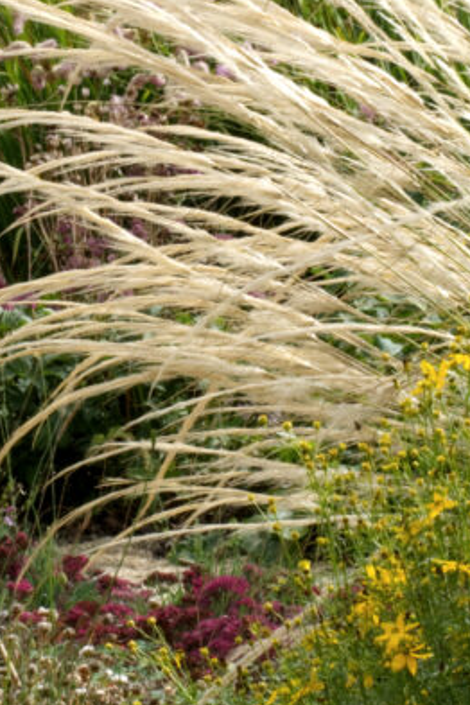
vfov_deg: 4.4
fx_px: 9184
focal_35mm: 469
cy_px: 515
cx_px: 478
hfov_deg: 2.9
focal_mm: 80
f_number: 18
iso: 400
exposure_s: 1/125
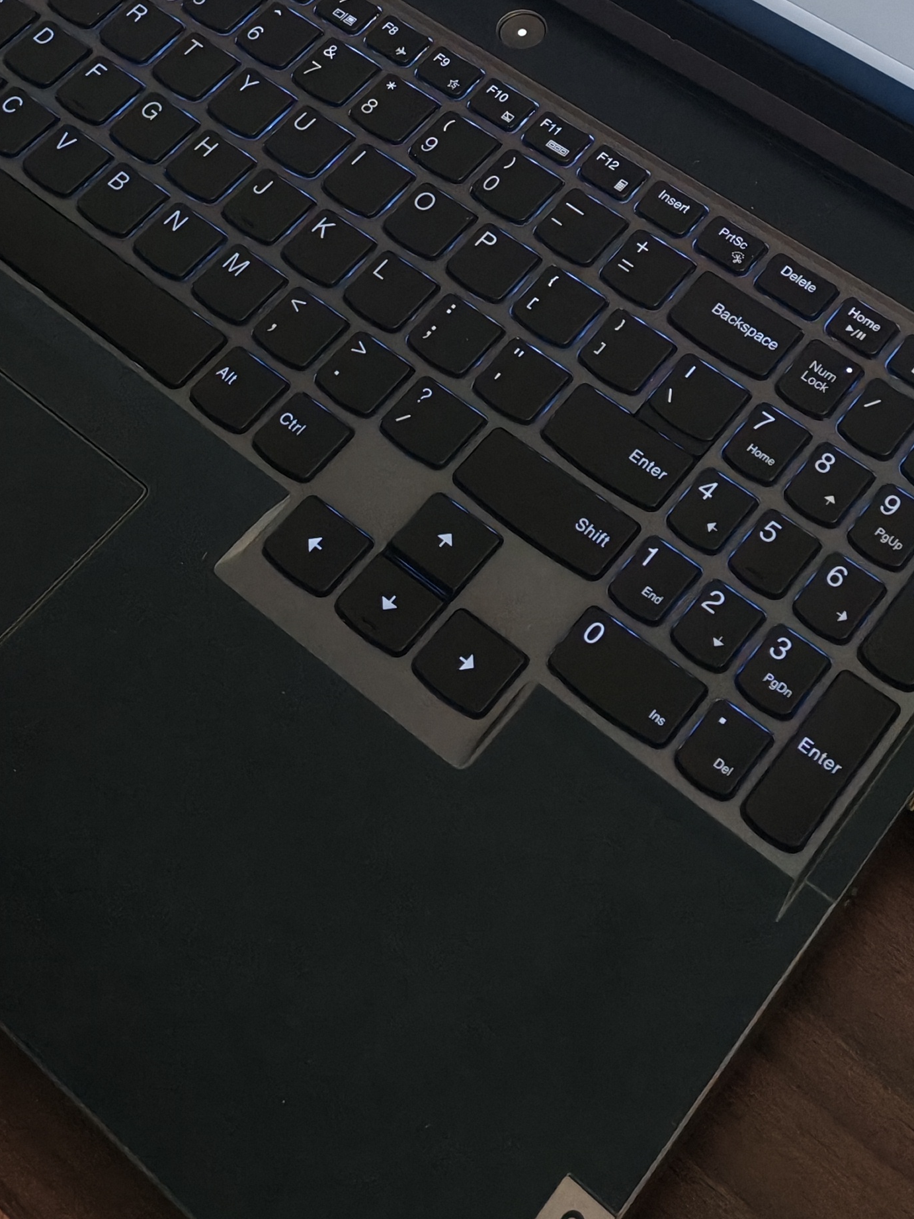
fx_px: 2113
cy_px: 63
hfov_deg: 24.1
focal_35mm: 60
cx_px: 722
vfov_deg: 30.4
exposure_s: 1/100
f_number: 1.95
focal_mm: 5.52
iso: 500
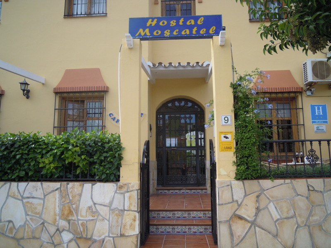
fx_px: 268
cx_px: 166
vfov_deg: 49.7
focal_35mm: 28
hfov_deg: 63.4
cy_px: 124
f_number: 2.7
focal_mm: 5
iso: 100
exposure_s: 1/640
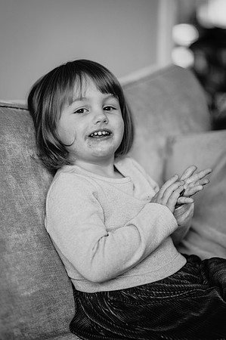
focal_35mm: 85
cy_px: 170
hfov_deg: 16.0
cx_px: 113
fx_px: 802
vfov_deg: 23.9
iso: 200
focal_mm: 85
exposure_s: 1/160
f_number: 1.8
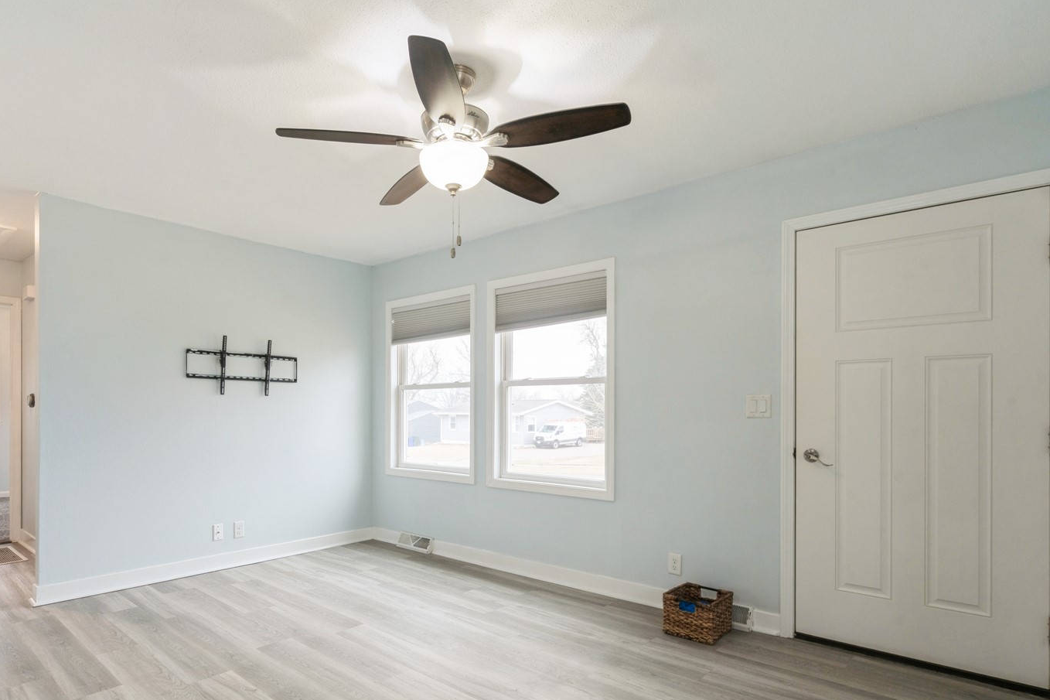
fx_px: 583
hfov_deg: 83.6
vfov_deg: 61.5
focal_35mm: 20
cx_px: 457
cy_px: 411
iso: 400
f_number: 10
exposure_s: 1/5
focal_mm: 16
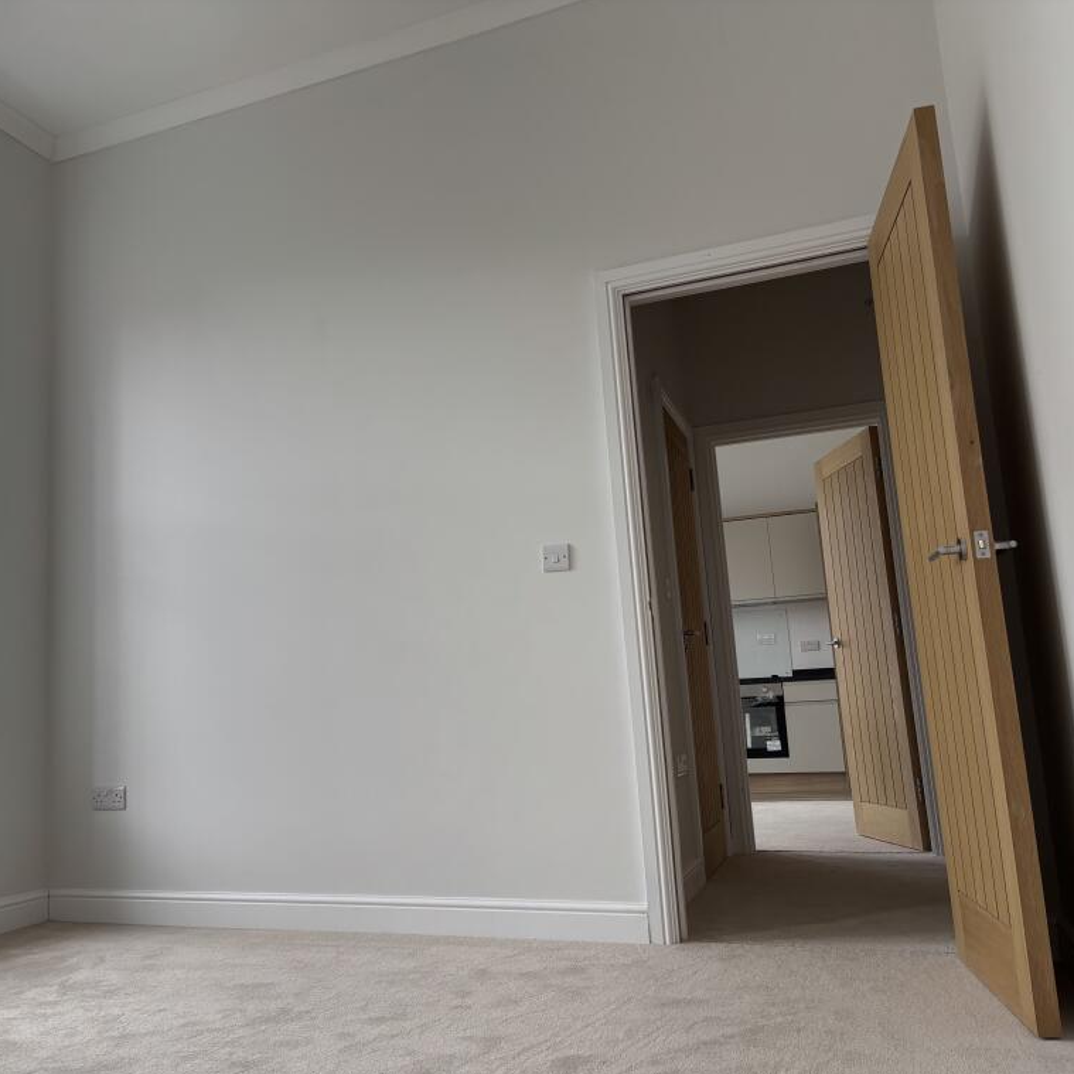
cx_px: 378
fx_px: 1088
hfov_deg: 51.8
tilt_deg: +11.6
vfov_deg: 52.5
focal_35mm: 31
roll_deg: +2.3
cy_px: 539
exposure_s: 1/213
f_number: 1.6
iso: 40
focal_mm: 5.96
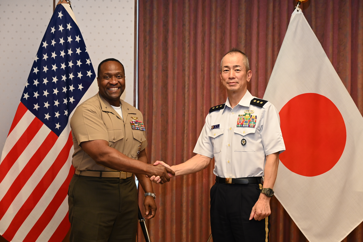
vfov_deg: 23.0
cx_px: 182
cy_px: 121
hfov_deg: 34.0
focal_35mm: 59
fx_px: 595
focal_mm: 59
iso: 2000
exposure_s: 1/160
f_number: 5.6
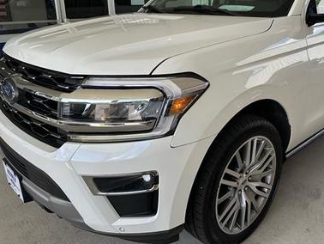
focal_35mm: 32
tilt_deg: -16.4
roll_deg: +0.5
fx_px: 300
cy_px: 94
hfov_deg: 55.9
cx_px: 208
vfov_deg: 43.9
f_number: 1.78
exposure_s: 1/724
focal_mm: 6.86
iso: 80
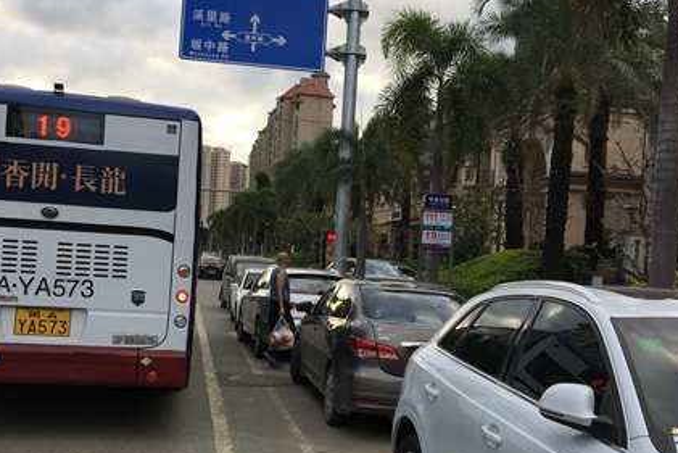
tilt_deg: -3.5
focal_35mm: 43
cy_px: 271
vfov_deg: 31.1
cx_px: 346
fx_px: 810
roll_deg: -4.8
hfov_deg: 45.4
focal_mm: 4.15
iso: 25
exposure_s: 1/272
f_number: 2.2
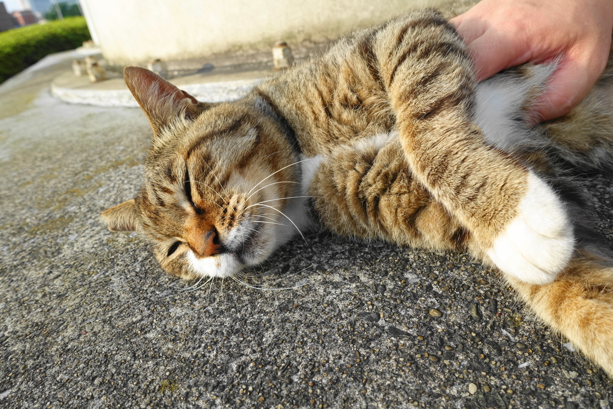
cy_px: 204
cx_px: 306
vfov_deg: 53.1
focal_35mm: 24
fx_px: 409
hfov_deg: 73.7
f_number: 4
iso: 125
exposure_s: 1/250
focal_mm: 8.8
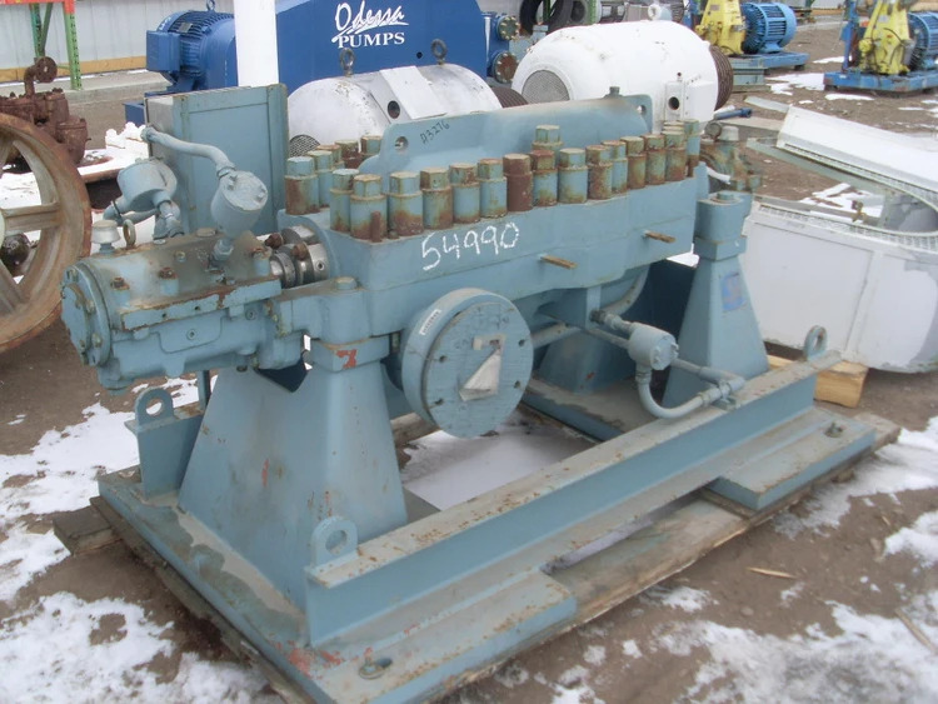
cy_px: 352
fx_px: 1030
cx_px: 469
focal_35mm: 38
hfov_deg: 49.0
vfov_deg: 37.7
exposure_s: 1/125
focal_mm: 6.3
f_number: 7.7
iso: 80
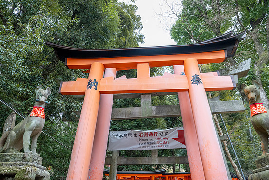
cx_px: 133
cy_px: 87
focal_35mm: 25
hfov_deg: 71.5
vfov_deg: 51.3
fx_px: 187
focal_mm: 24
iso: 640
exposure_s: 1/500
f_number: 4
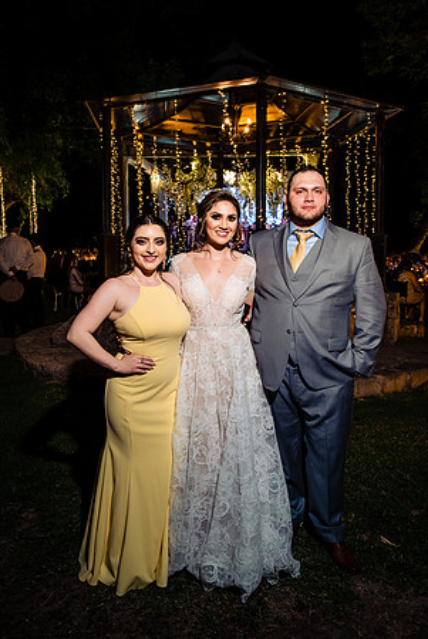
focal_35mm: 31
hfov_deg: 42.4
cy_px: 320
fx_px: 552
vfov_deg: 60.2
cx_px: 214
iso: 1600
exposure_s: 1/50
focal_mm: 31
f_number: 7.1
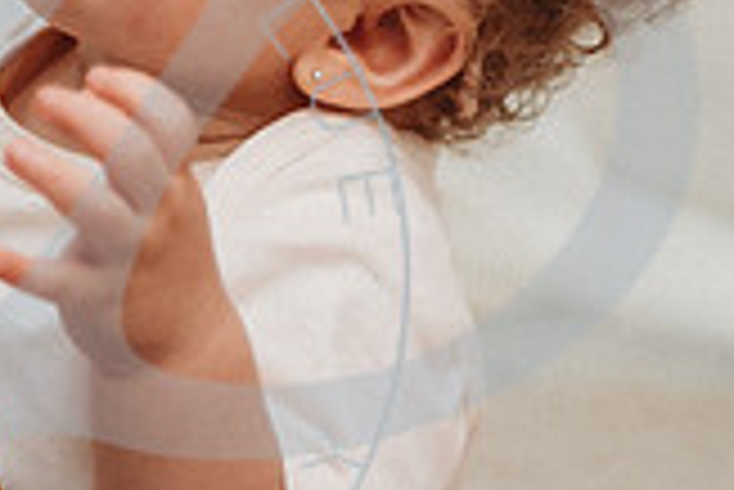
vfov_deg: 5.5
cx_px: 171
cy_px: -101
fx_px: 5081
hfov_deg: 8.3
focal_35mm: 249
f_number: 2.8
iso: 100
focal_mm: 70
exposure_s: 1/160
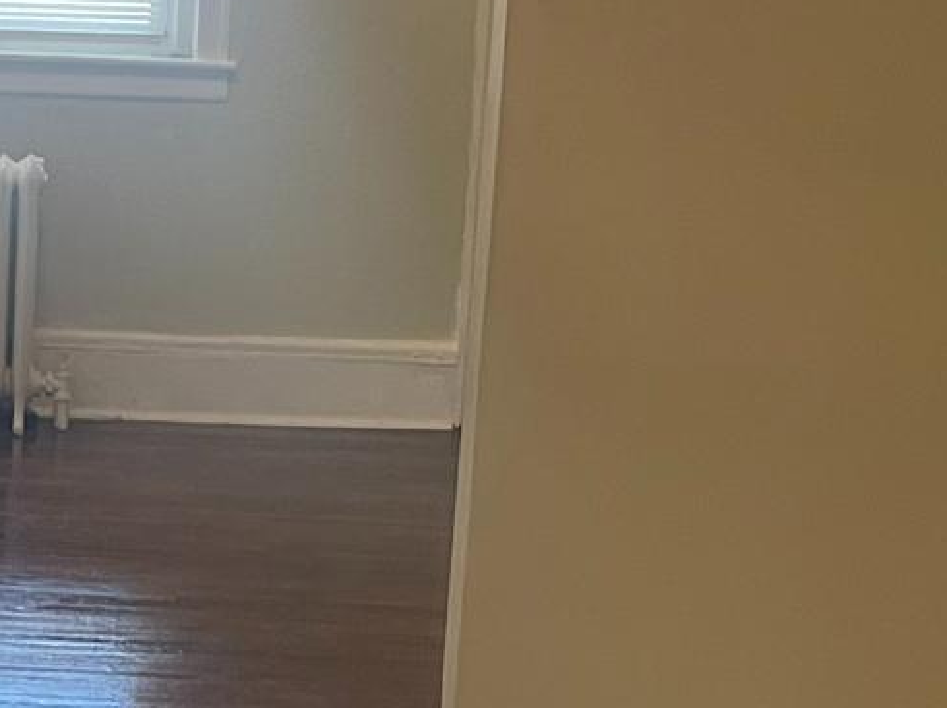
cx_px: -66
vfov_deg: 13.5
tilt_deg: -13.9
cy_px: 495
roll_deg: -1.8
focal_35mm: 109
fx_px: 2980
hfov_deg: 17.5
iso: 100
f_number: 1.6
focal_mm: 4.2
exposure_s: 1/60
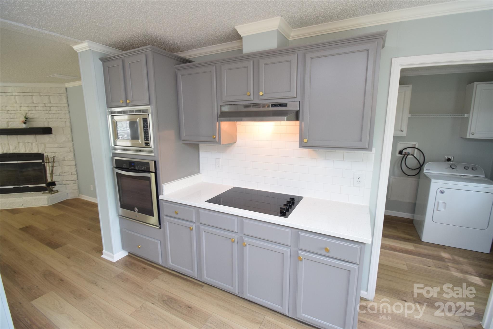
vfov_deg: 77.3
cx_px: 246
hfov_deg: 100.4
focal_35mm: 15
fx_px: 205
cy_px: 164
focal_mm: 10
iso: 800
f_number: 9
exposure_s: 1/6
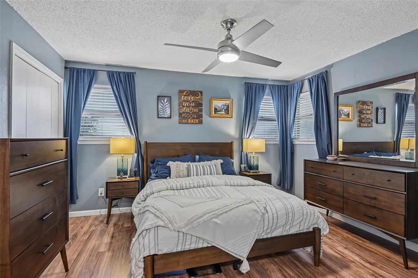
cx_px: 209
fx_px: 221
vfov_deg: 64.5
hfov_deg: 86.9
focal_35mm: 19
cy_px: 139
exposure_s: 1/5
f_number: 8
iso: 400
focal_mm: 19
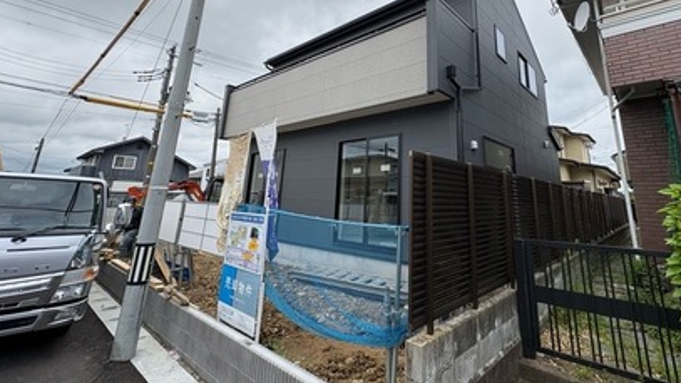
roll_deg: -1.0
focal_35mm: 18
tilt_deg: +15.3
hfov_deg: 92.1
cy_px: 115
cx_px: 387
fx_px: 325
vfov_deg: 59.0
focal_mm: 2.22
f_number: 2.2
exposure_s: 1/1078
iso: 50
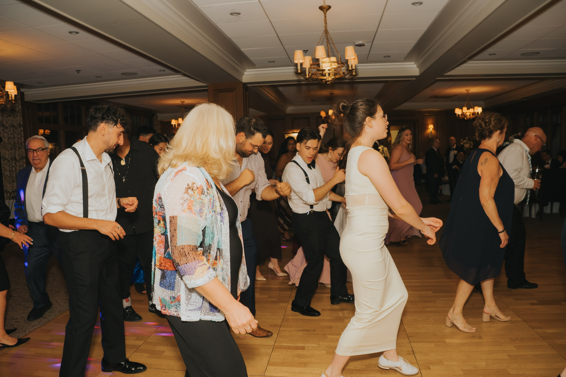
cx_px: 283
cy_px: 188
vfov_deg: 51.4
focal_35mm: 25
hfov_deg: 71.6
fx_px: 392
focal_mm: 12
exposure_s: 1/125
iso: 500
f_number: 2.8
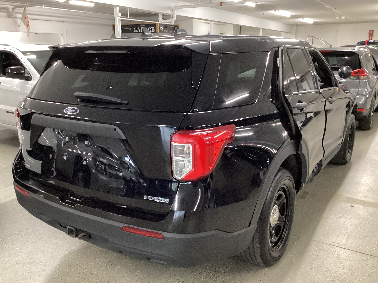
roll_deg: -0.6
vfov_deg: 44.2
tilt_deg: -16.2
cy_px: 138
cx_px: 183
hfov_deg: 56.8
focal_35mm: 32
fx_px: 349
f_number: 2.4
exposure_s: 1/40
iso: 320
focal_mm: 3.3
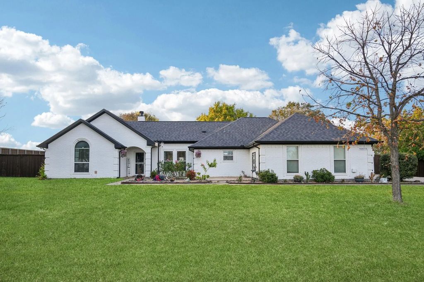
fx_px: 247
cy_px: 141
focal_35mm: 21
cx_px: 212
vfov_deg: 59.5
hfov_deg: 81.2
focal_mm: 21
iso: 100
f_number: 8
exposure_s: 1/100
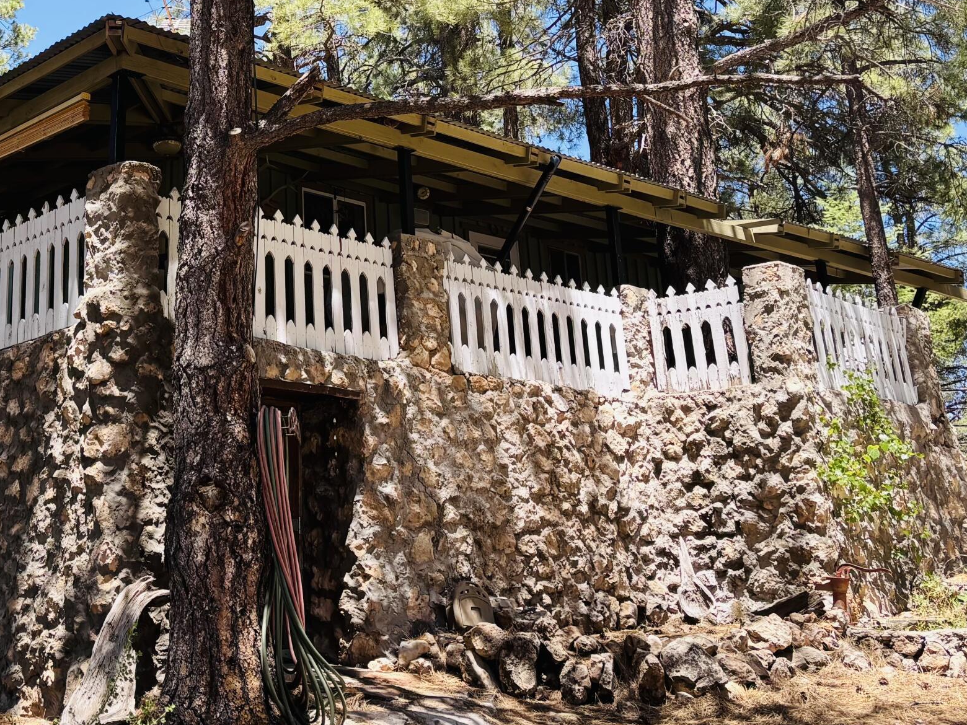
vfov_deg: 28.2
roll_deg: +0.6
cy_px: 103
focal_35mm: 50
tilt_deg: +20.3
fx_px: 1397
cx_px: 213
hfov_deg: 37.0
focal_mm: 5.96
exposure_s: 1/615
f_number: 1.6
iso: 50
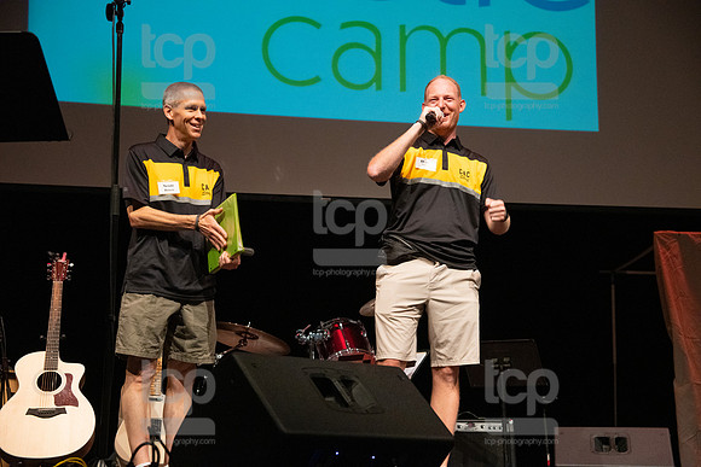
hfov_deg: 32.4
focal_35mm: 62
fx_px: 1208
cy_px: 234
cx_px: 350
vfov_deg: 21.9
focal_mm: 62
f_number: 5
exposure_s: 1/250
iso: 6400
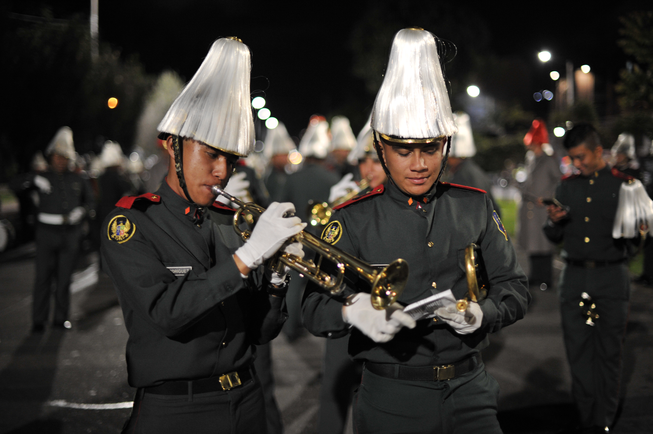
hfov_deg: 39.6
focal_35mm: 50
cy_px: 217
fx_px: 906
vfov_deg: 27.0
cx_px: 326
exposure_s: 1/60
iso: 2000
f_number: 1.6
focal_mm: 50
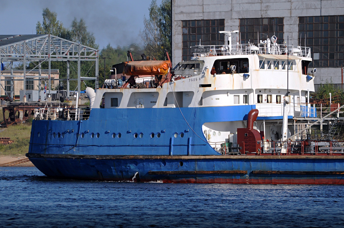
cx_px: 172
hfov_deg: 6.5
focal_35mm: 315
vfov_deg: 4.4
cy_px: 114
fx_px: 3006
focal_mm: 210
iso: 400
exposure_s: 1/3200
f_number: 7.1
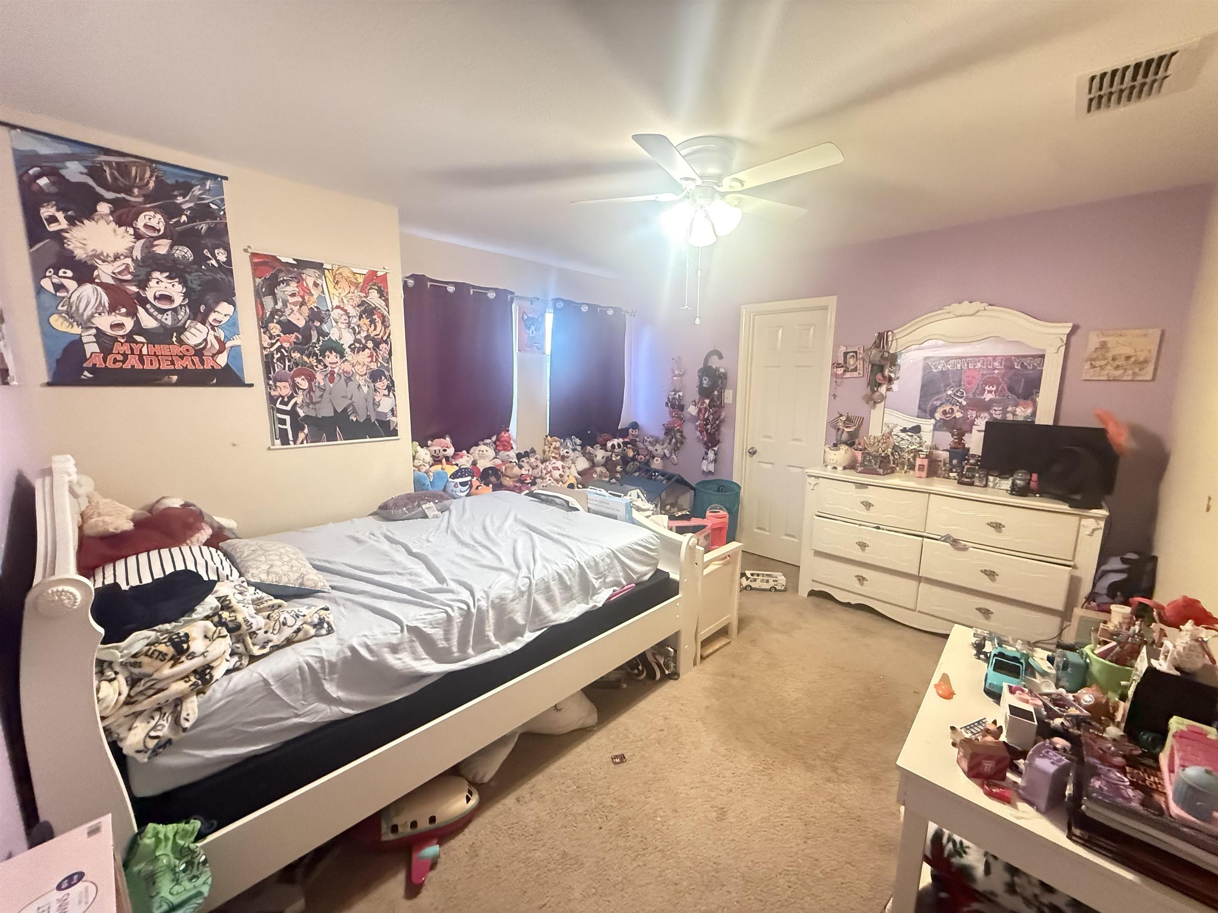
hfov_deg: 102.1
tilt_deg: -9.1
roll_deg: -0.8
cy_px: 456
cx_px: 609
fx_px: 493
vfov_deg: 85.7
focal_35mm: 14
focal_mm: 2.22
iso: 1000
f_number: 2.2
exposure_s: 1/60
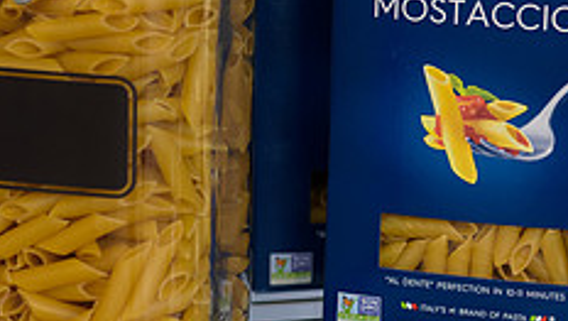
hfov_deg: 11.7
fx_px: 2759
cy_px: 70
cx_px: 198
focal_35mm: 183
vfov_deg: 6.6
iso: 400
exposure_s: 1/800
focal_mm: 70
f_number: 3.2
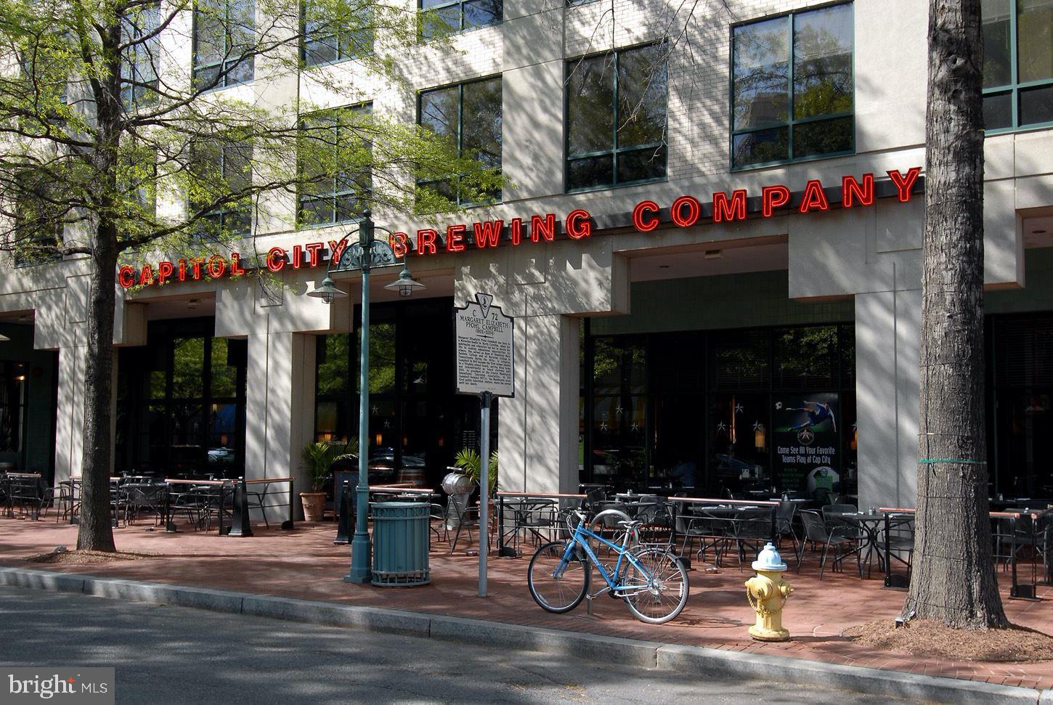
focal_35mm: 36
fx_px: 1054
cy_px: 352
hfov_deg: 53.1
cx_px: 526
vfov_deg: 37.0
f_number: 6.3
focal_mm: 24
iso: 100
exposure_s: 1/160
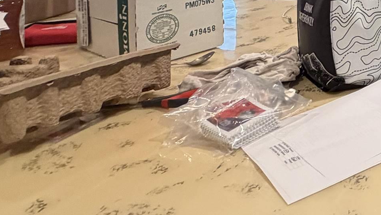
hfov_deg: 30.0
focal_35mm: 49
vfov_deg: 20.5
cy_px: -117
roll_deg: +0.5
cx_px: 533
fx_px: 495
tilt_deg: +0.2
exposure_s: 1/60
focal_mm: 2.22
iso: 400
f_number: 2.2
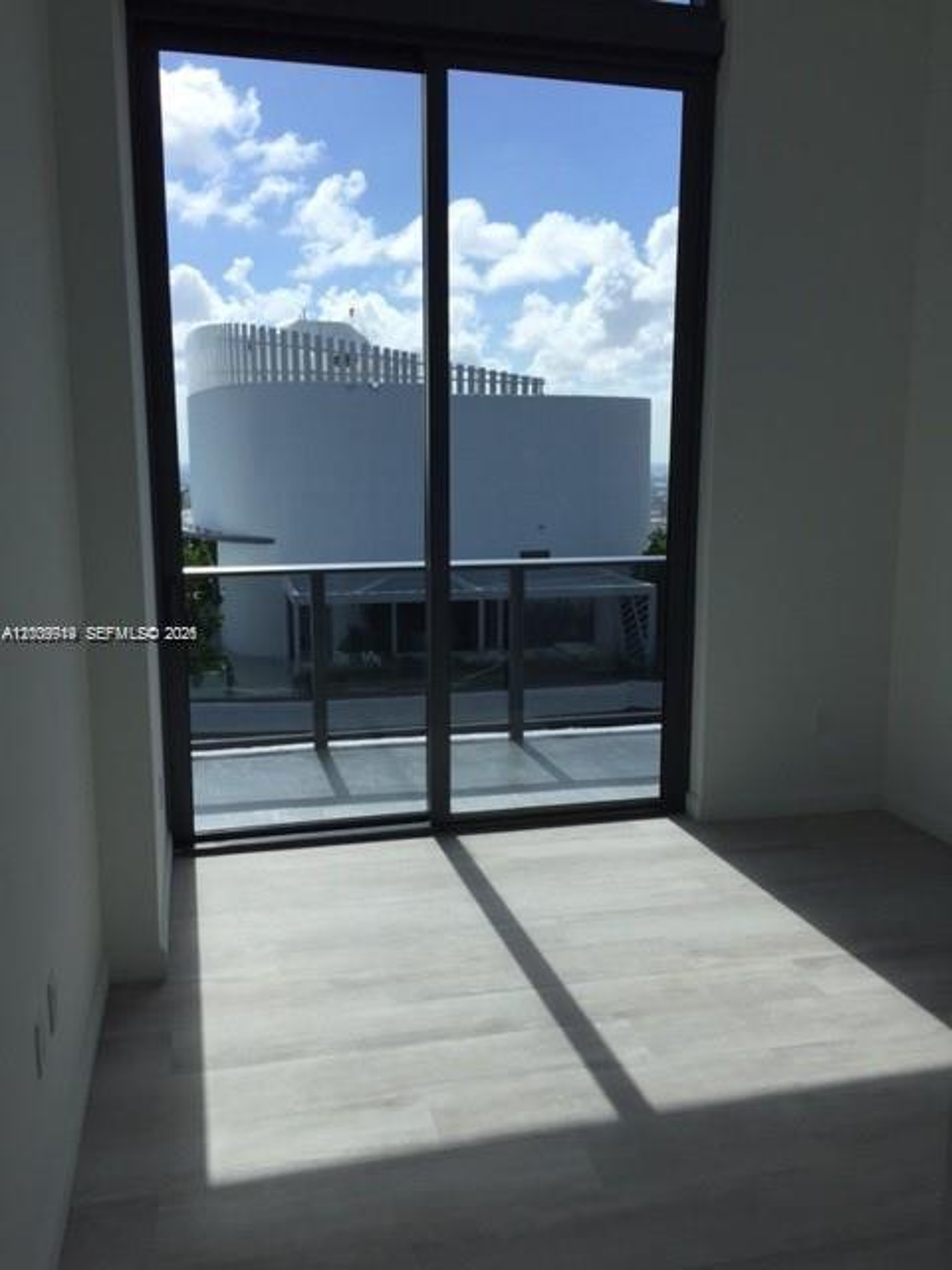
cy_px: 635
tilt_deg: -8.6
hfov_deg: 48.2
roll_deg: +0.1
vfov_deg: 61.7
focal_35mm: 29
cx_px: 476
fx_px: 1063
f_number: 2.2
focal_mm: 4.15
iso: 32
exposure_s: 1/1364
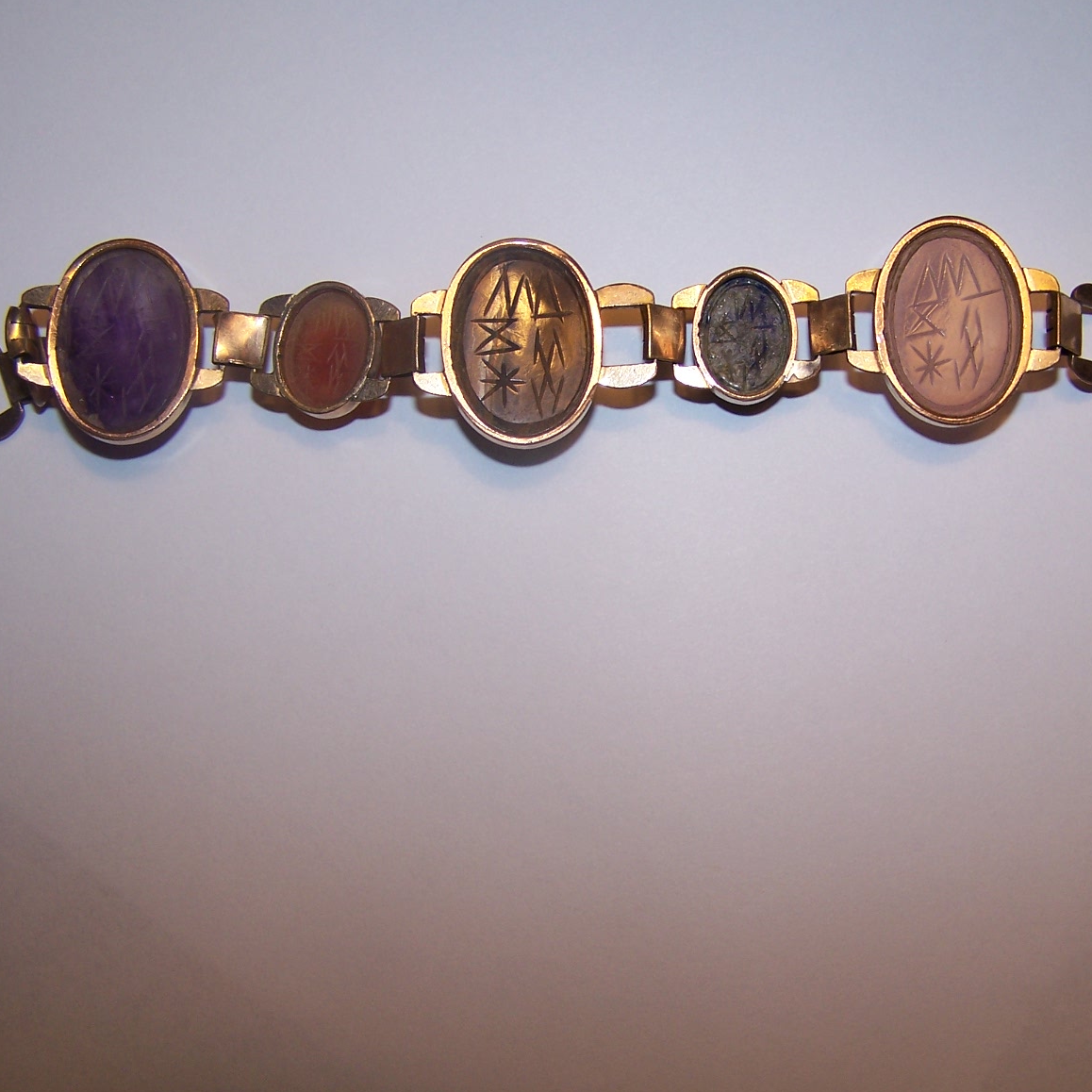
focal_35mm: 45
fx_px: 1606
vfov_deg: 37.6
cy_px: 545
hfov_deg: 37.4
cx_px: 660
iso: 80
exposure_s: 1/60
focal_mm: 6.3
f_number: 2.8
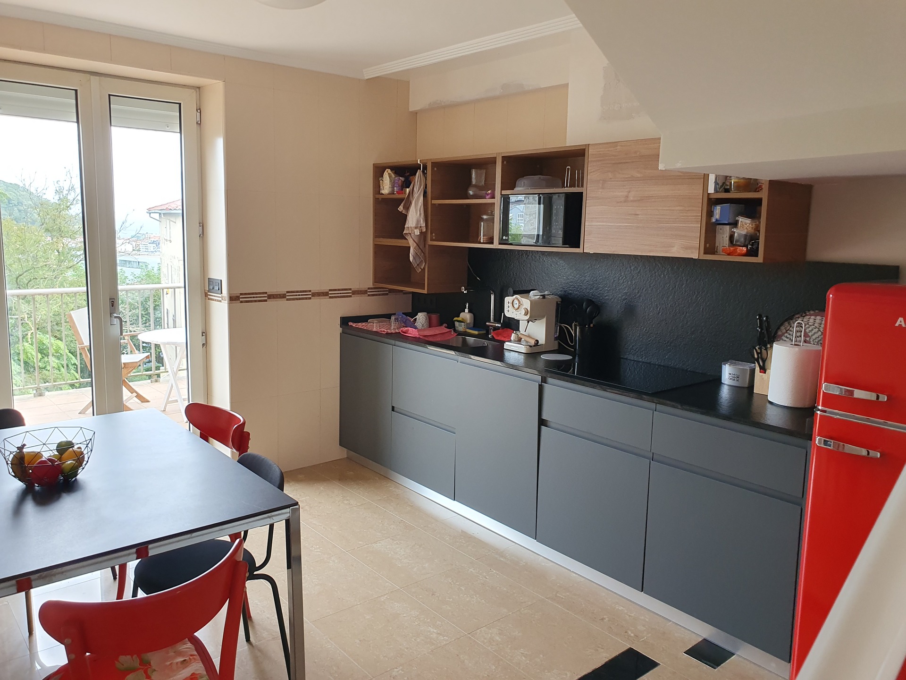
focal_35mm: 26
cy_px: 340
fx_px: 680
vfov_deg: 53.1
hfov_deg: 67.3
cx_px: 453
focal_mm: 4.32
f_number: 2.4
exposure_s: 1/120
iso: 100
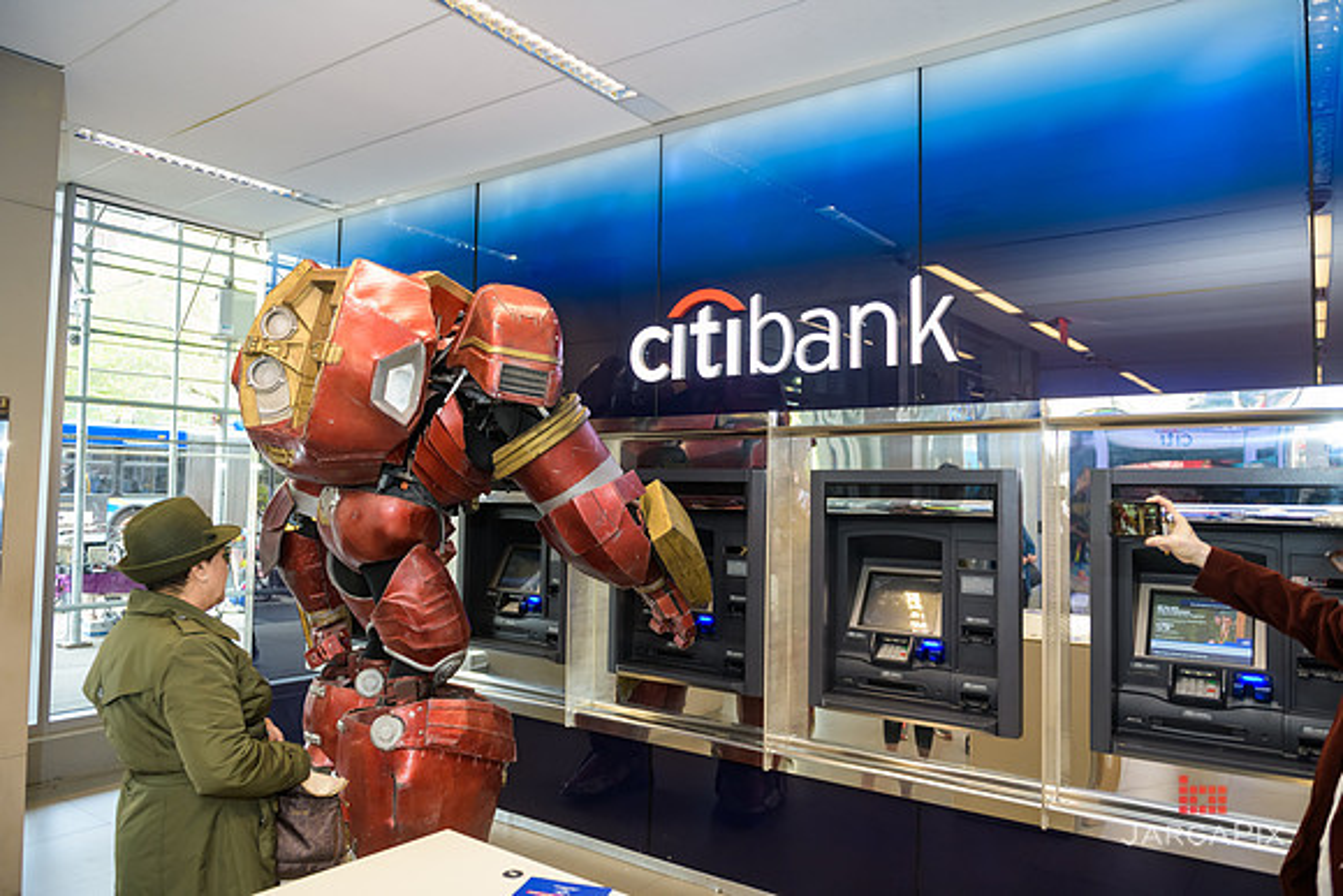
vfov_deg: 53.2
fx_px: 896
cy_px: 448
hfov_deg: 73.7
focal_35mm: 24
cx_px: 672
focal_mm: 24
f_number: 3.2
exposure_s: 1/125
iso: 800
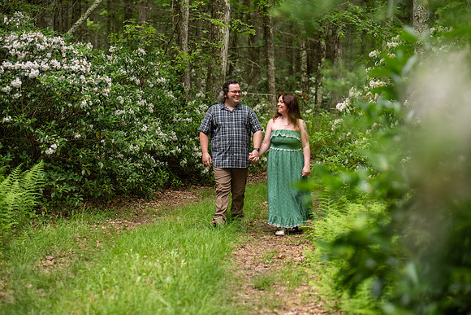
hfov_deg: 23.9
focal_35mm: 85
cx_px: 236
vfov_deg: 16.1
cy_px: 158
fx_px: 1112
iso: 1250
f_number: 2.8
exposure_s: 1/250
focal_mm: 85
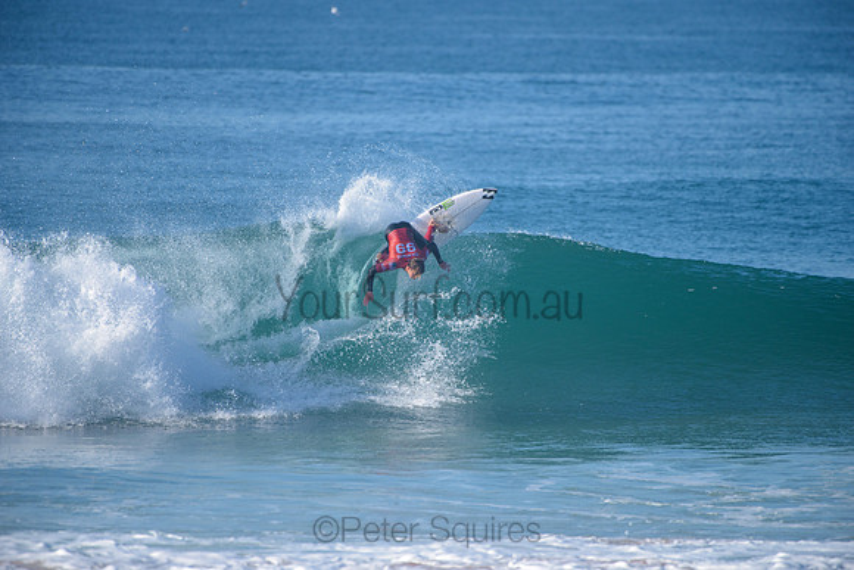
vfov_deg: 2.8
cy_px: 285
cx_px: 427
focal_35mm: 500
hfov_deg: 4.1
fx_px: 11863
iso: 280
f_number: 5.6
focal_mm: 500
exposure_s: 1/2000
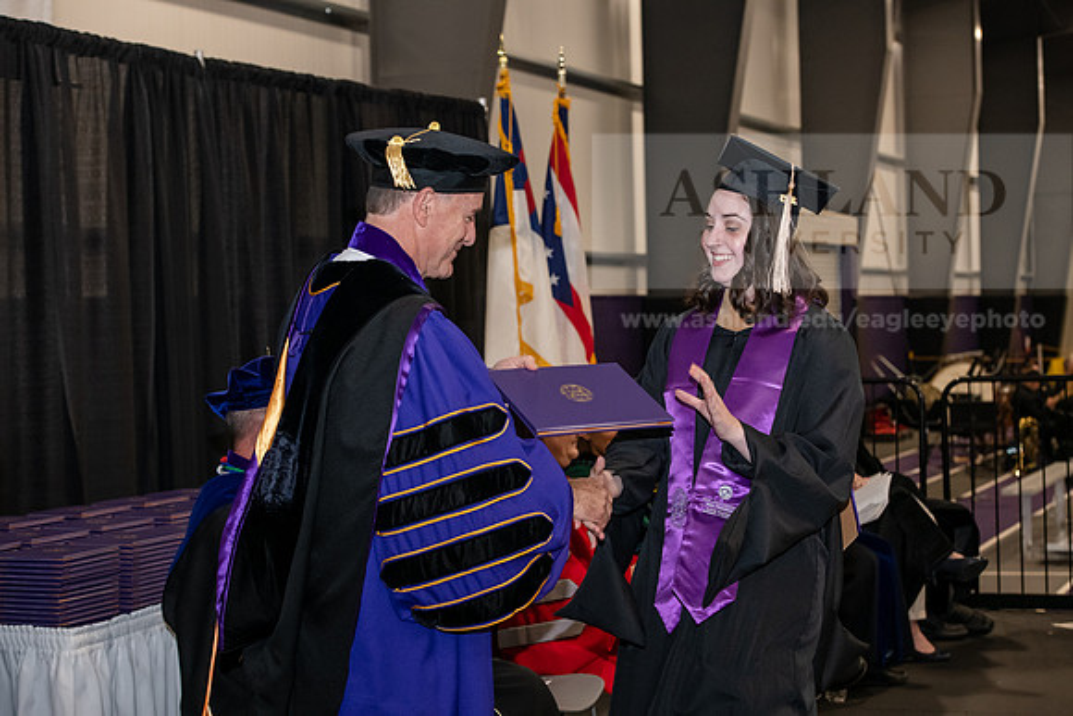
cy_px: 358
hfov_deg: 28.8
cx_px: 536
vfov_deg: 19.5
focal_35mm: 70
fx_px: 2087
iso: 2500
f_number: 5.6
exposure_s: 1/200
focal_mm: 70
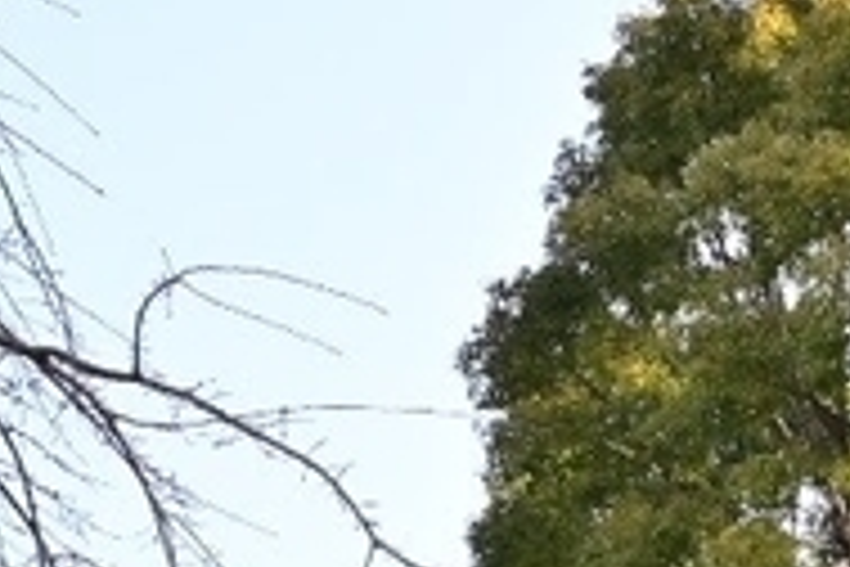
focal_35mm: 152
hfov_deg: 13.5
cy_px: 1102
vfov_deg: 8.6
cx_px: 342
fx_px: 3589
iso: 320
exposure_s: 1/100
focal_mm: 24
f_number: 10
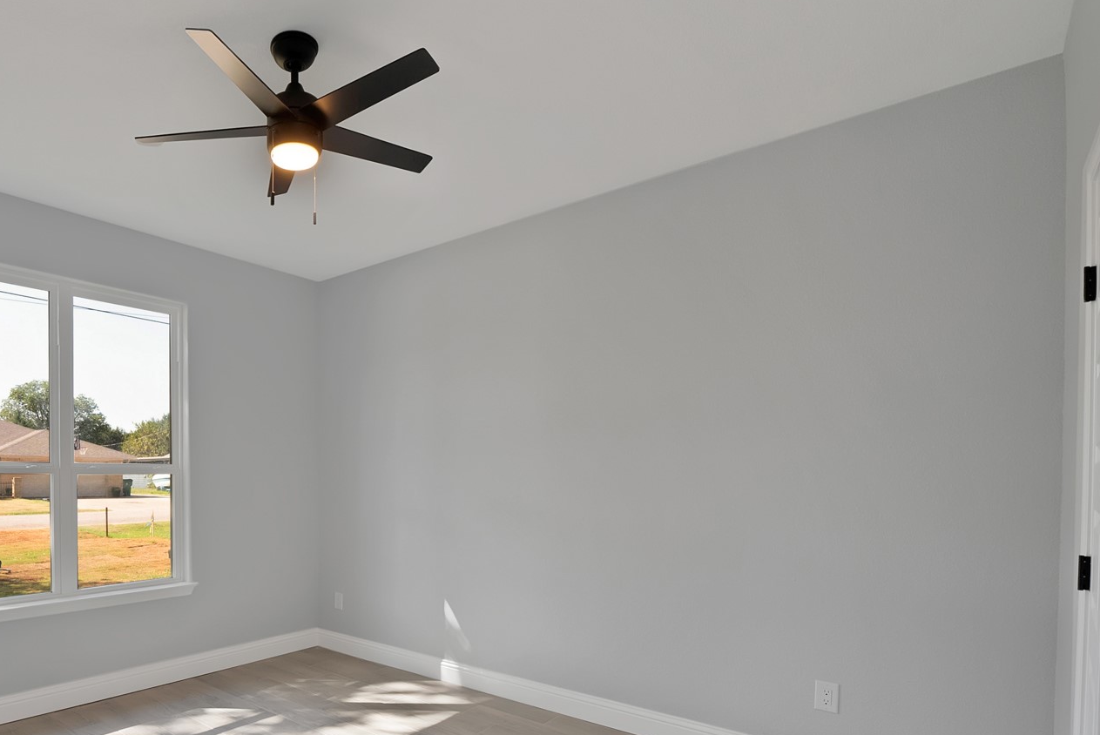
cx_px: 332
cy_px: 486
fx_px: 581
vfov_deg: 63.1
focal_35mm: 19
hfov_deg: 82.6
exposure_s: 1/20
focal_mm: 12
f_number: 9
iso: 640
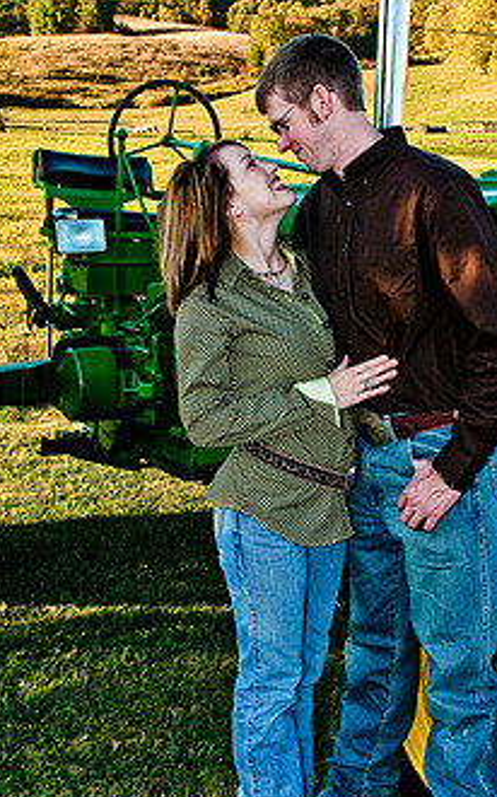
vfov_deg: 40.2
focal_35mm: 50
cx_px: 317
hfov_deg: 25.7
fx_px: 1085
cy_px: 350
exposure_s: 1/250
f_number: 7.1
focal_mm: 24
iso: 160
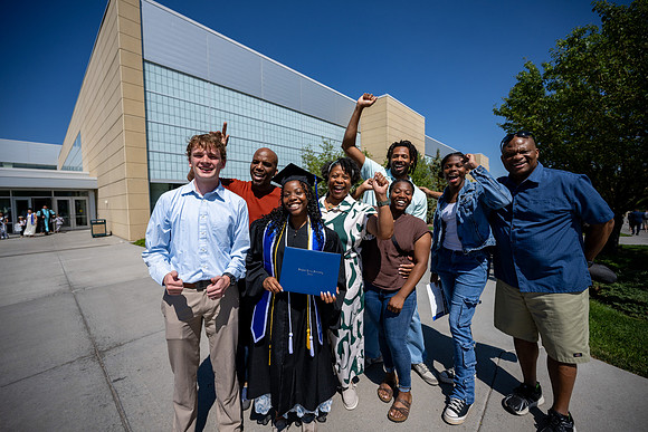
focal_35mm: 14
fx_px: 252
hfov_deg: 104.2
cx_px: 324
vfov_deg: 81.2
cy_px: 216
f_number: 4
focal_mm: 14
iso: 100
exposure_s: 1/3200
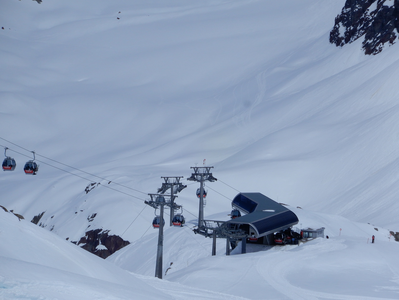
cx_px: 200
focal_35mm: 350
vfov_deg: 4.2
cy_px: 150
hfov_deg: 5.7
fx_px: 4034
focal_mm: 62.4
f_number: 7.1
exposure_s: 1/1600
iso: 80
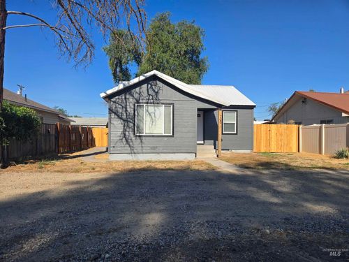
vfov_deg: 58.9
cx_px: 174
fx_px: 232
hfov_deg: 73.9
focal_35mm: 23
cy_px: 131
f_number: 1.8
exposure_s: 1/1785
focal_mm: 5.4
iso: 25
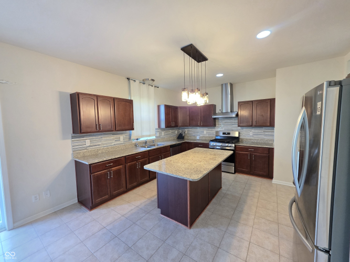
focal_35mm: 13
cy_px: 131
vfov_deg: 89.9
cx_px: 175
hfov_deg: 106.2
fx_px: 131
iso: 320
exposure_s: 1/120
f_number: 1.9
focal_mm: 2.2
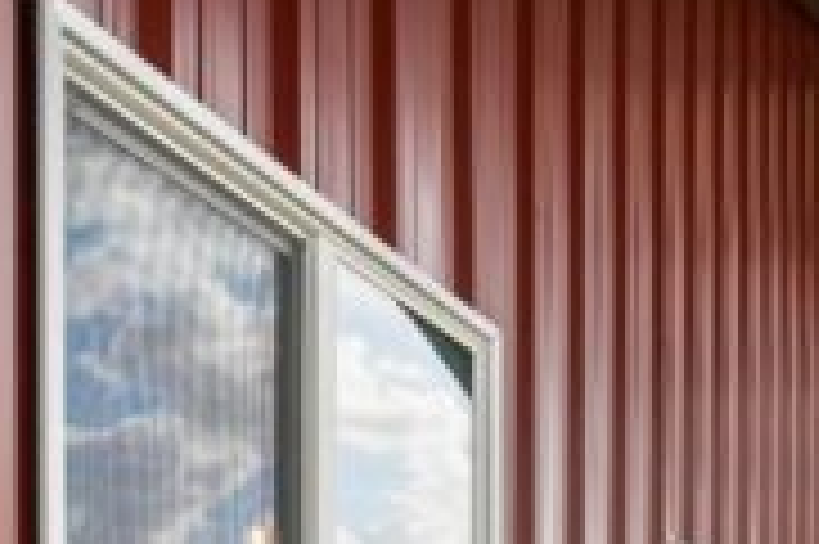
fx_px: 1273
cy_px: 814
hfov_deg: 27.9
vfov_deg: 20.6
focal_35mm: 56
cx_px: 1130
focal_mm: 17
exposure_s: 1/80
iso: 100
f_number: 9
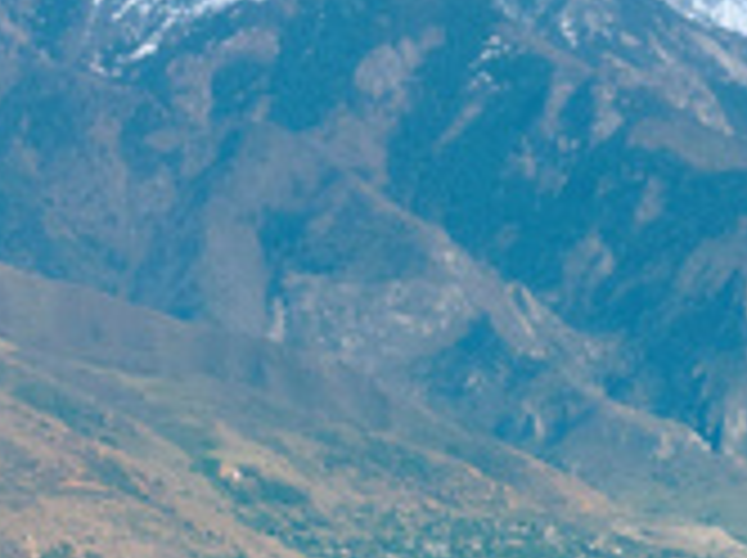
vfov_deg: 3.4
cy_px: 90
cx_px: 936
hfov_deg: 4.6
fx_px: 9309
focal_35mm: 432
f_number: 2.8
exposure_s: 1/1500
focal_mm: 19.4
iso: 120
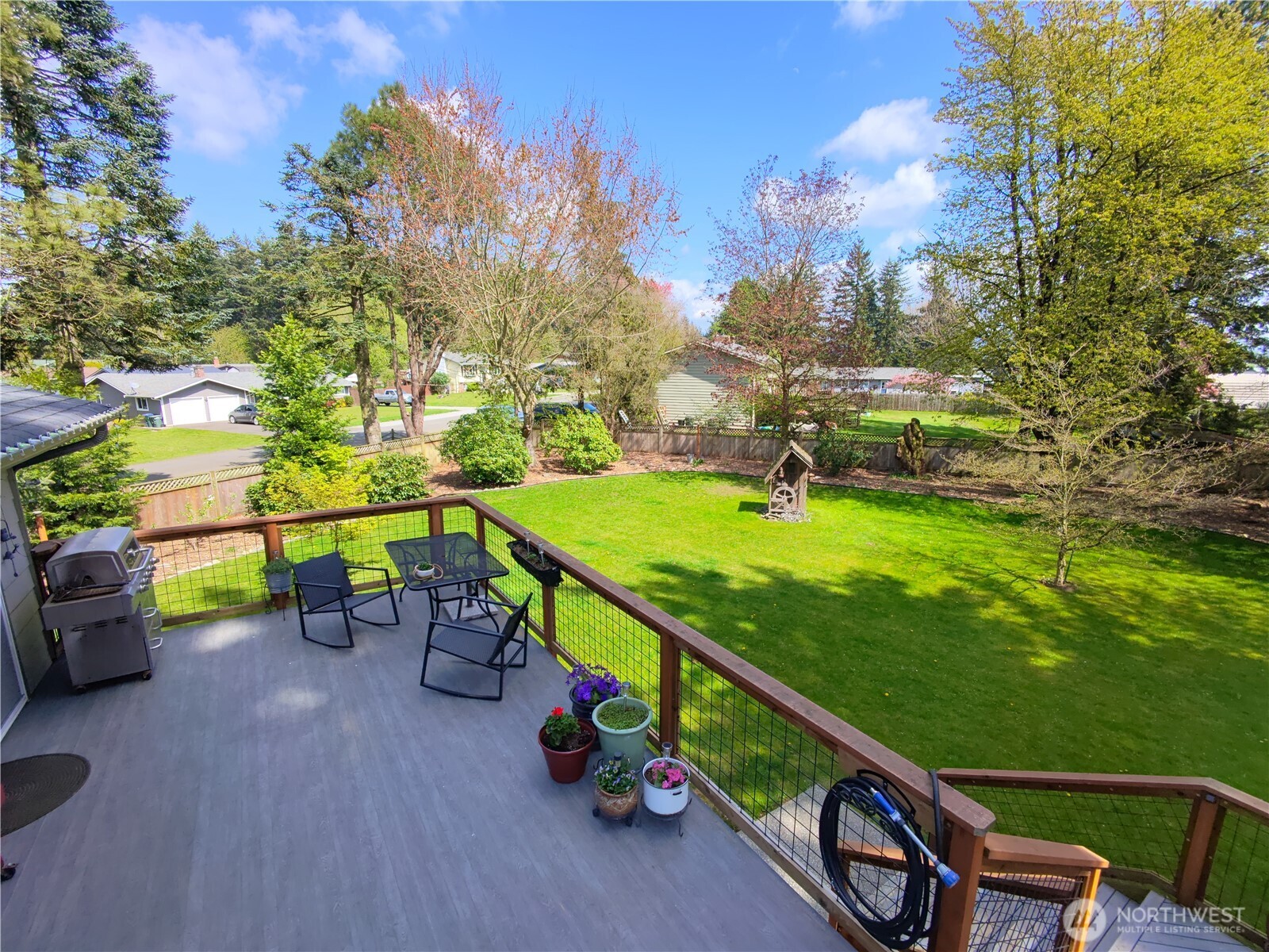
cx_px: 634
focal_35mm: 16
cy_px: 476
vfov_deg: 78.1
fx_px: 587
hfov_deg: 94.5
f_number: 2.55
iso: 102
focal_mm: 16
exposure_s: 1/814
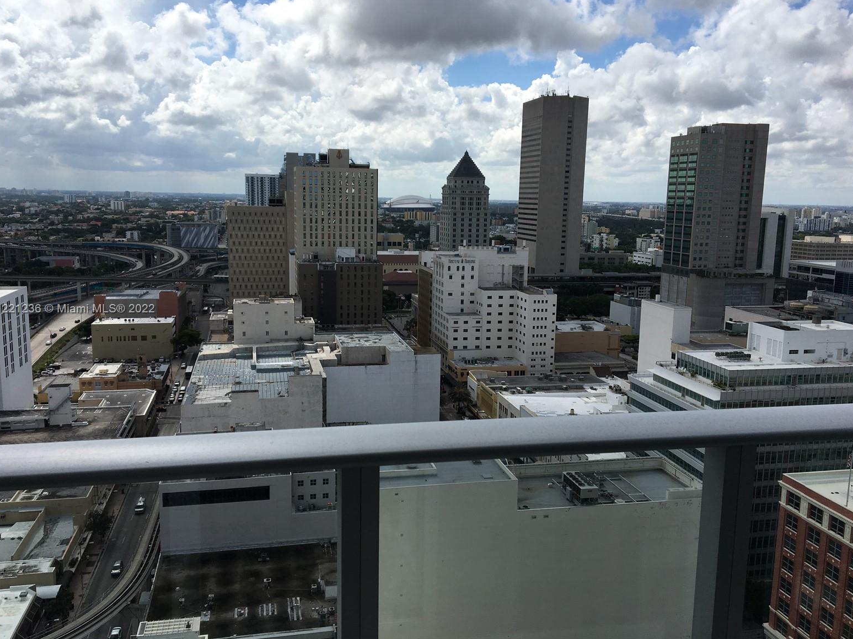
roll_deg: -2.0
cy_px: 310
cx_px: 420
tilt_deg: -8.5
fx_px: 739
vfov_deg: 46.8
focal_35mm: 30
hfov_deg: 60.0
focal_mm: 4.15
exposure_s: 1/2849
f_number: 2.2
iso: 25
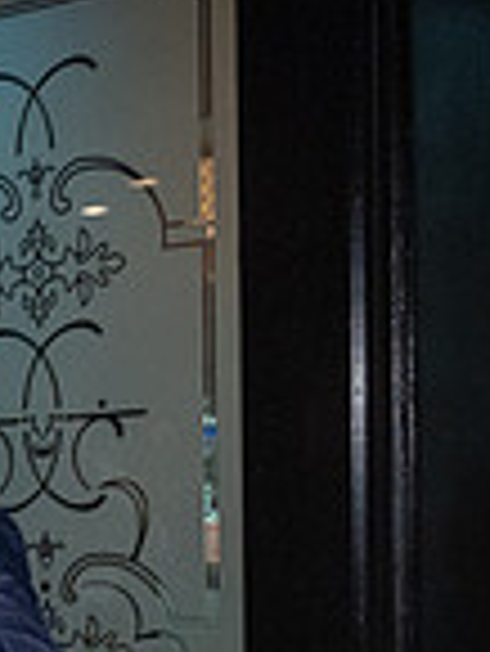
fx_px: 1922
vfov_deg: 18.3
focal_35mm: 102
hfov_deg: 13.3
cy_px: 764
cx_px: -346
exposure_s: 1/60
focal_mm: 26.5
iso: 5000
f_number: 4
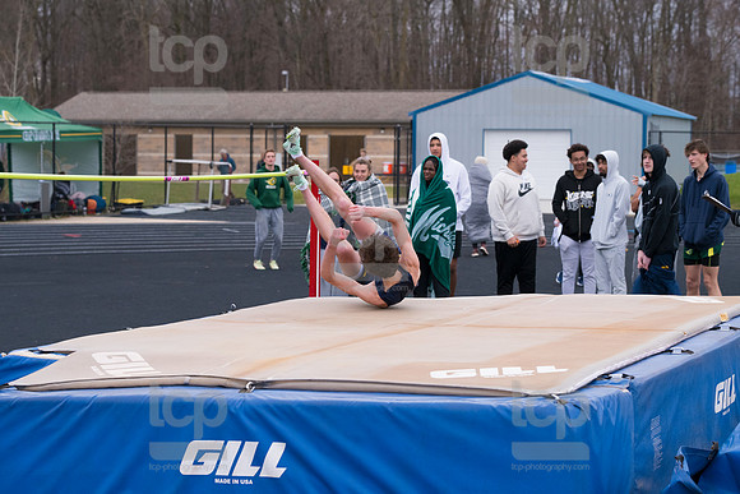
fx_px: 1768
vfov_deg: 15.9
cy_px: 247
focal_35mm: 86
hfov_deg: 23.6
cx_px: 370
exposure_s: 1/2000
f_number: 5
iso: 2000
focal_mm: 86
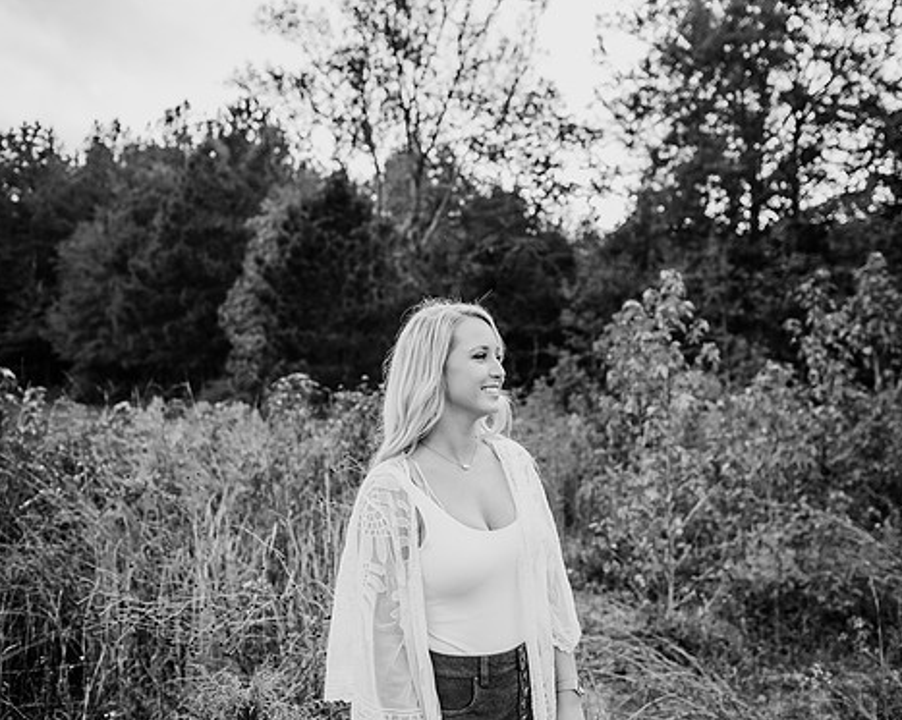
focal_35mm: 28
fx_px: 747
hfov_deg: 62.2
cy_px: 360
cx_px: 487
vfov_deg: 51.5
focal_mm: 24
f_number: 2.5
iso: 200
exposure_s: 1/1250
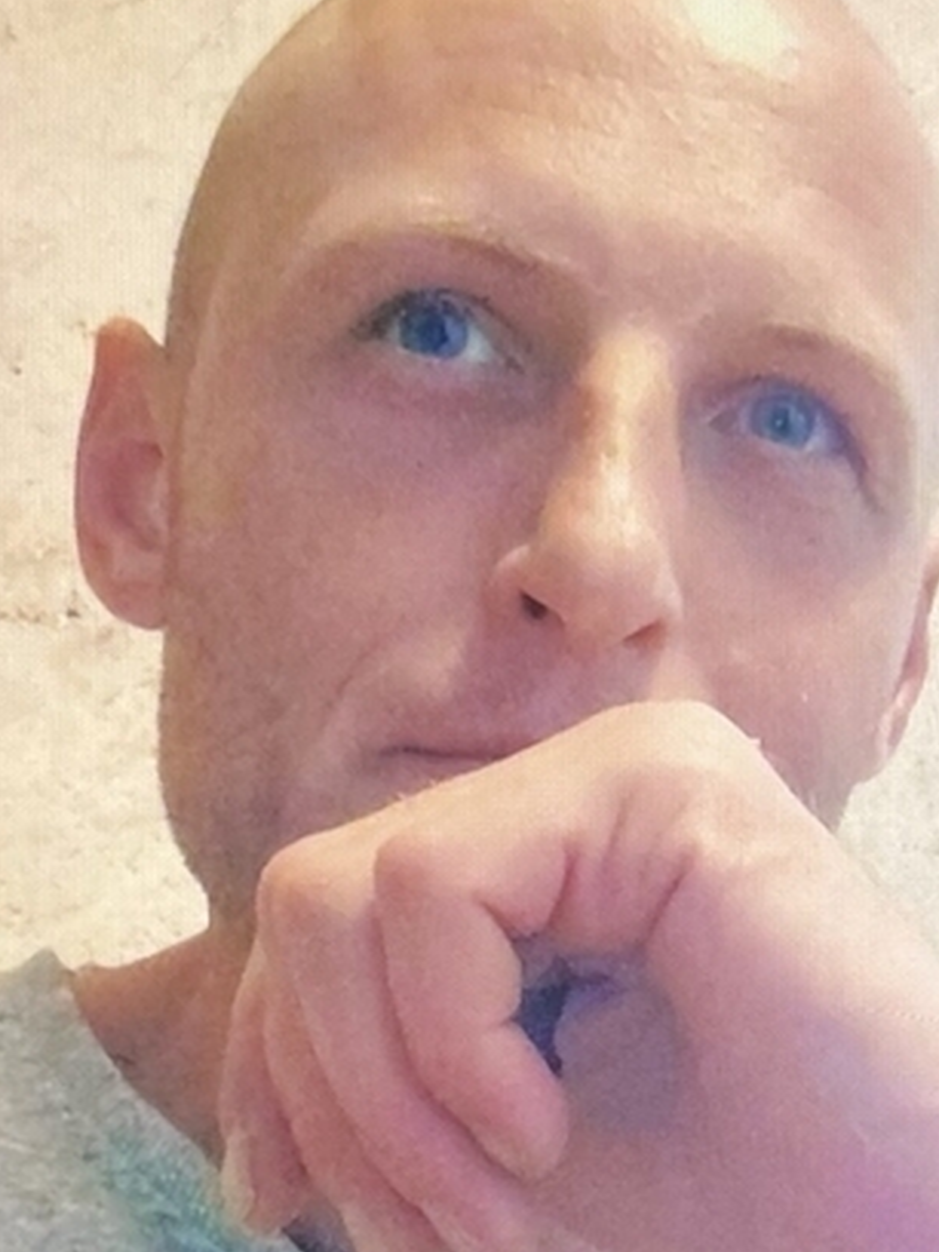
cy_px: 1117
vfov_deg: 35.4
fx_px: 1845
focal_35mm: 51
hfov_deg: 28.2
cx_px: 694
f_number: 1.6
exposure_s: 1/100
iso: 50
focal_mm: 5.1
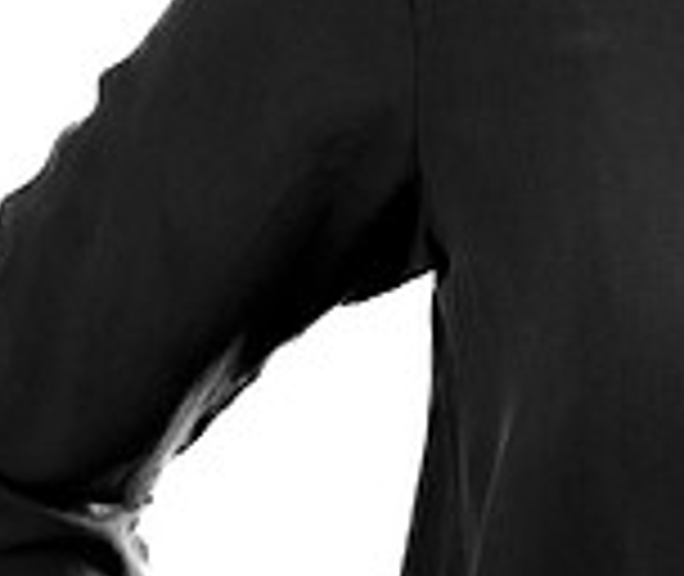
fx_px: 6654
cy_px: -468
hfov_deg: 5.8
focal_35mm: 322
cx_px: 1018
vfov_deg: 4.9
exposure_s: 1/500
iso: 400
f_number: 7.1
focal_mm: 75
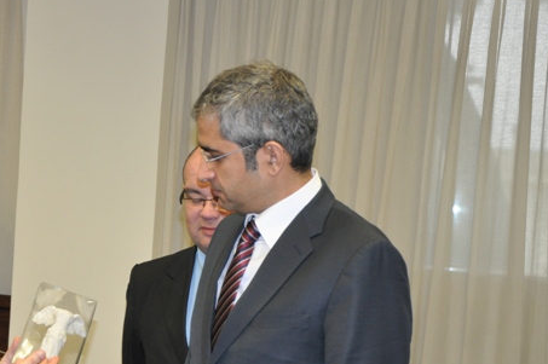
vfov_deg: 16.4
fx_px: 1262
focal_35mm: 83
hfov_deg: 24.1
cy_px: 262
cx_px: 106
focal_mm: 34
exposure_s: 1/60
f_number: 4.2
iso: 800
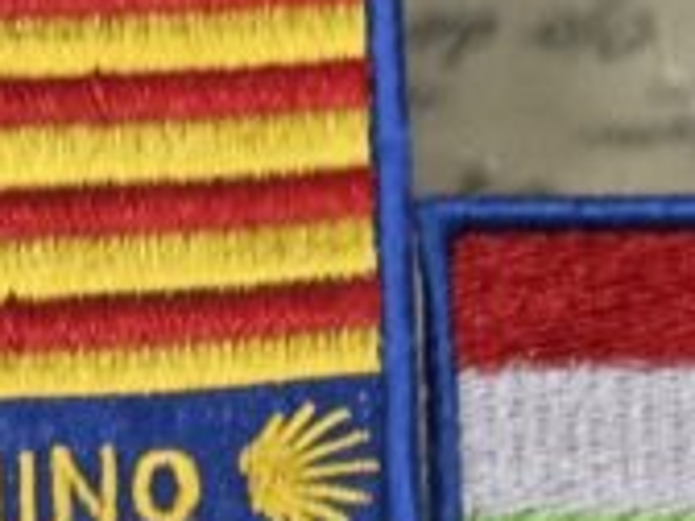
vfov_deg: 3.5
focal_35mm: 421
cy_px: 1443
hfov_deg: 4.7
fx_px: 8453
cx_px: -215
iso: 400
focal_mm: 7.9
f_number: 2.4
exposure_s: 1/101
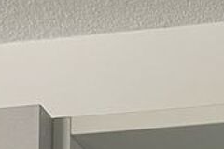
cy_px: 528
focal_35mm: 150
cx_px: 354
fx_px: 933
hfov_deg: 12.8
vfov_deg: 7.4
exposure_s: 1/69
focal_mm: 5.1
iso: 125
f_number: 1.6
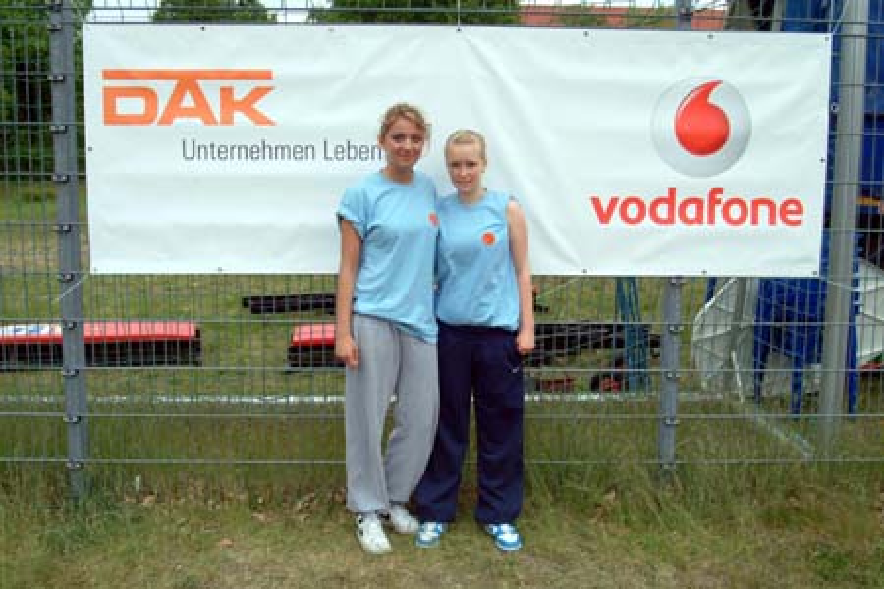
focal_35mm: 36
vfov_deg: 36.9
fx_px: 884
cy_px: 294
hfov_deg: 53.1
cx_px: 442
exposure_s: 1/350
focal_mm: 24
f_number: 9.5
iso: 400
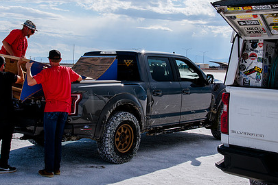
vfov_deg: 23.3
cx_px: 114
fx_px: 448
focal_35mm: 58
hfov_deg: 34.4
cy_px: 68
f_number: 10
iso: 250
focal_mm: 34
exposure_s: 1/1250
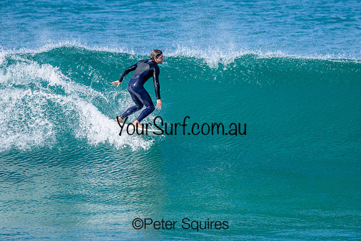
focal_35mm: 1099
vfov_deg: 1.3
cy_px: 90
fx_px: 11027
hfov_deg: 1.9
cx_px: 161
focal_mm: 800
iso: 360
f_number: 6.3
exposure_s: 1/2000
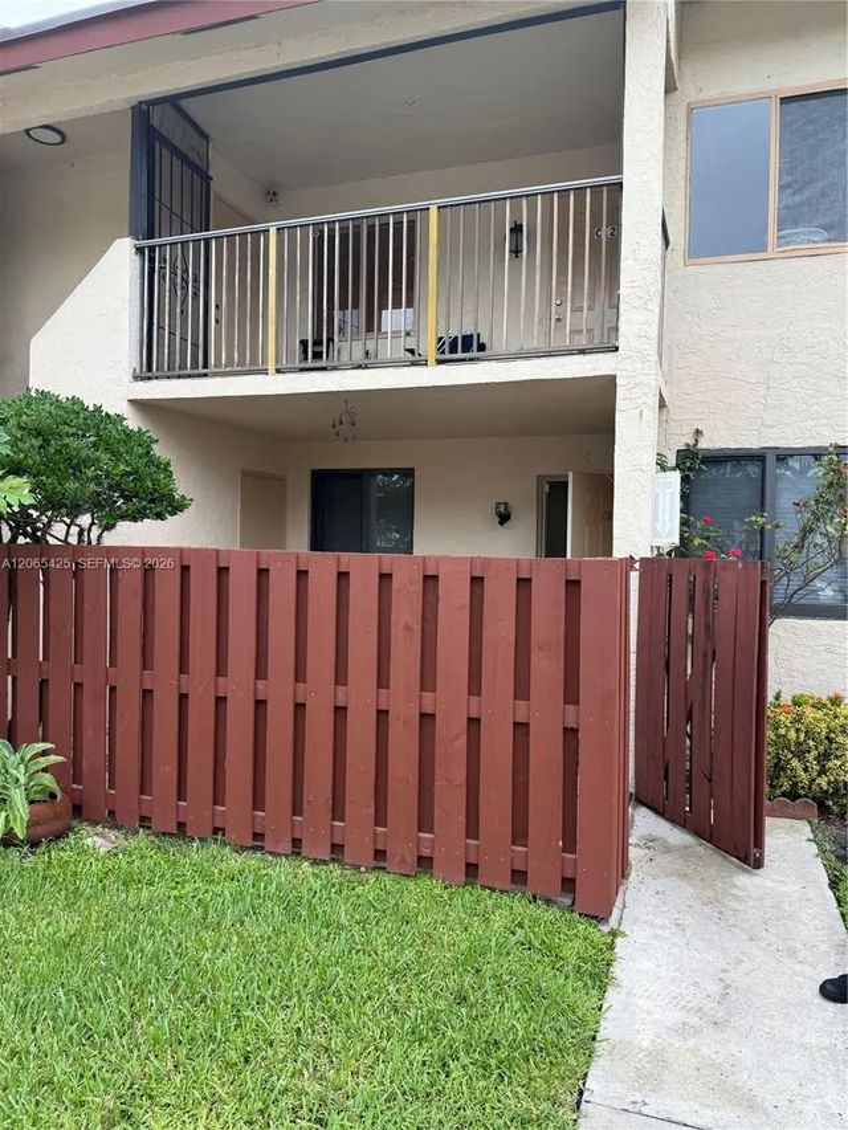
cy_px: 565
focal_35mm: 24
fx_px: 784
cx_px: 424
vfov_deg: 71.6
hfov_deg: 56.8
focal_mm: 6.76
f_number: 1.78
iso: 80
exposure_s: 1/735
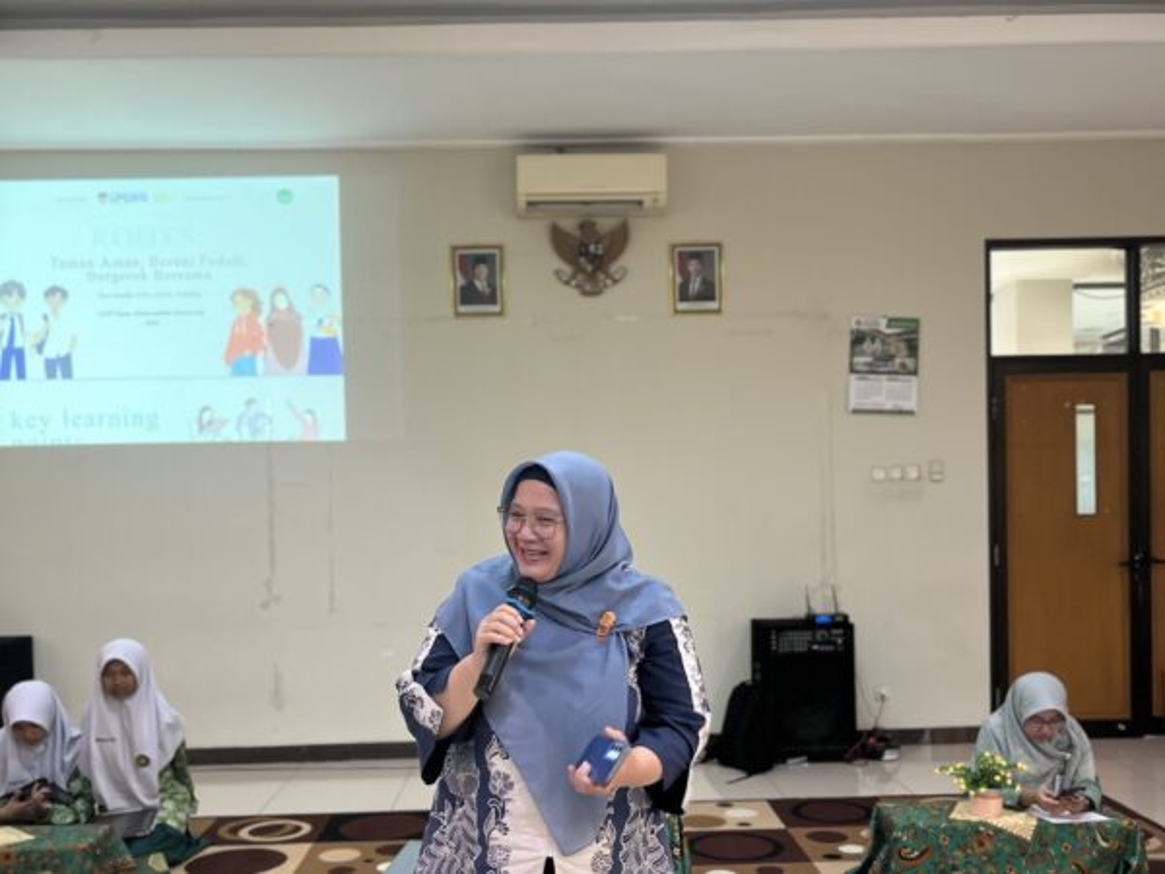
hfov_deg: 67.3
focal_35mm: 26
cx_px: 582
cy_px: 437
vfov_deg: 53.1
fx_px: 875
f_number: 1.6
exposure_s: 1/50
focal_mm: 5.1
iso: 160
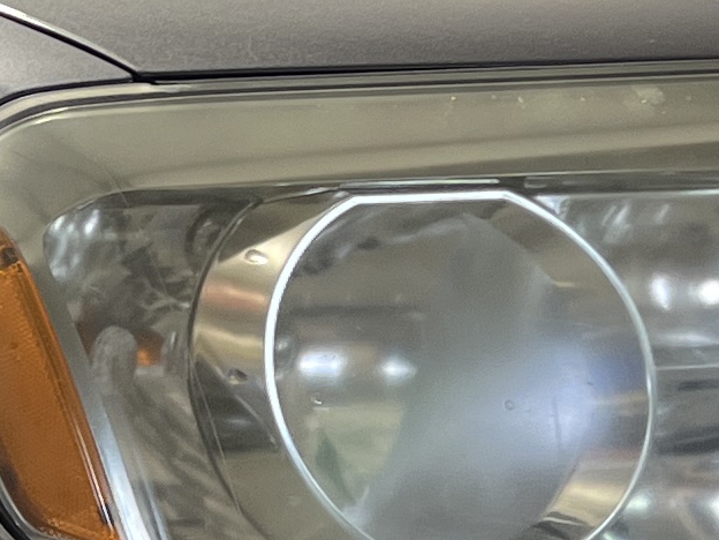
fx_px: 3489
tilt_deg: -12.9
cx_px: -384
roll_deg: +0.2
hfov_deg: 11.3
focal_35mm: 168
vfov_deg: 8.8
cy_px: 322
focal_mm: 5.1
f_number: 1.6
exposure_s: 1/60
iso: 80
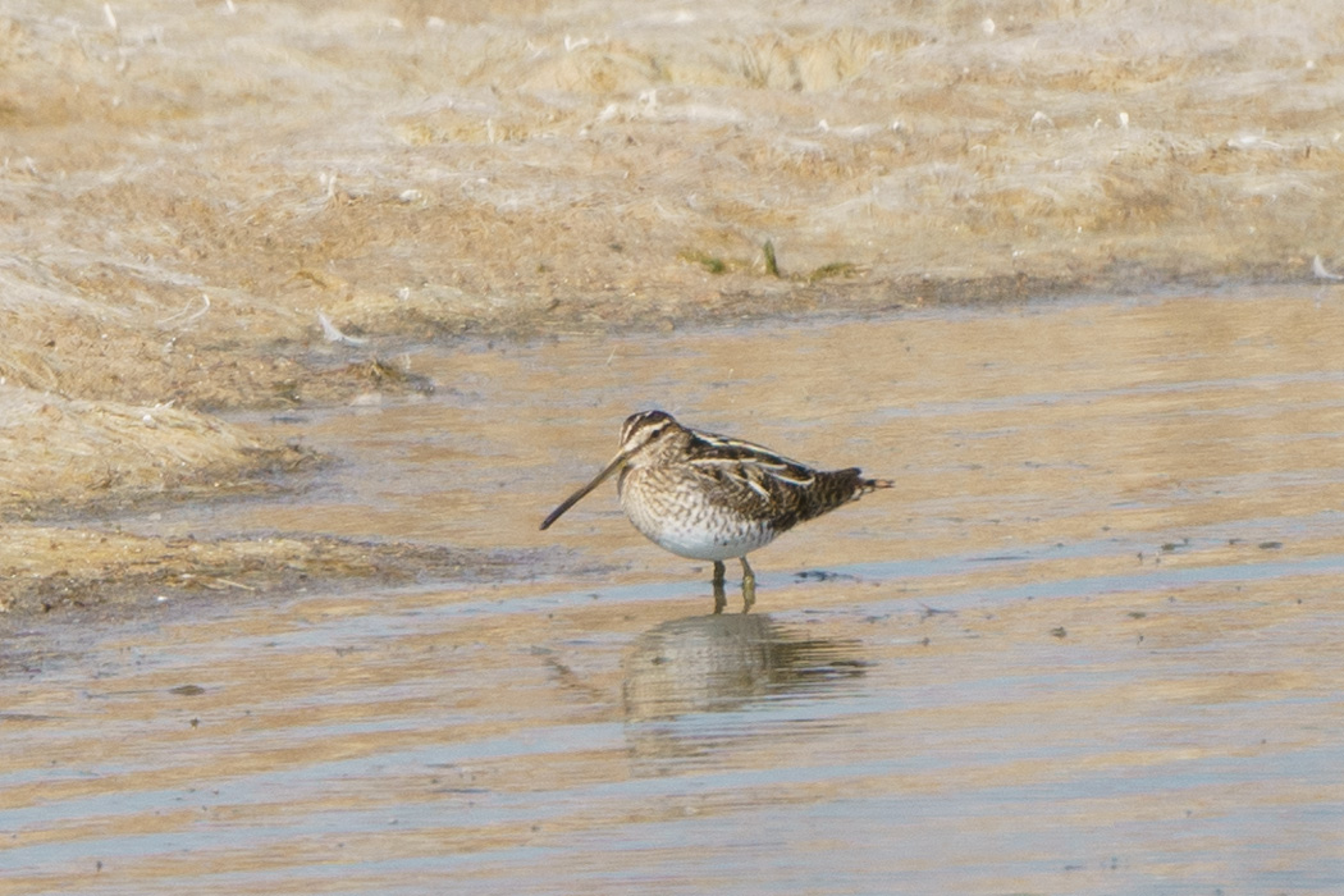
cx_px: 672
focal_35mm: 600
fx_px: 22398
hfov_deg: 3.4
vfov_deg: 2.3
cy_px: 448
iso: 400
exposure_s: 1/1600
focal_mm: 600
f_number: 6.3
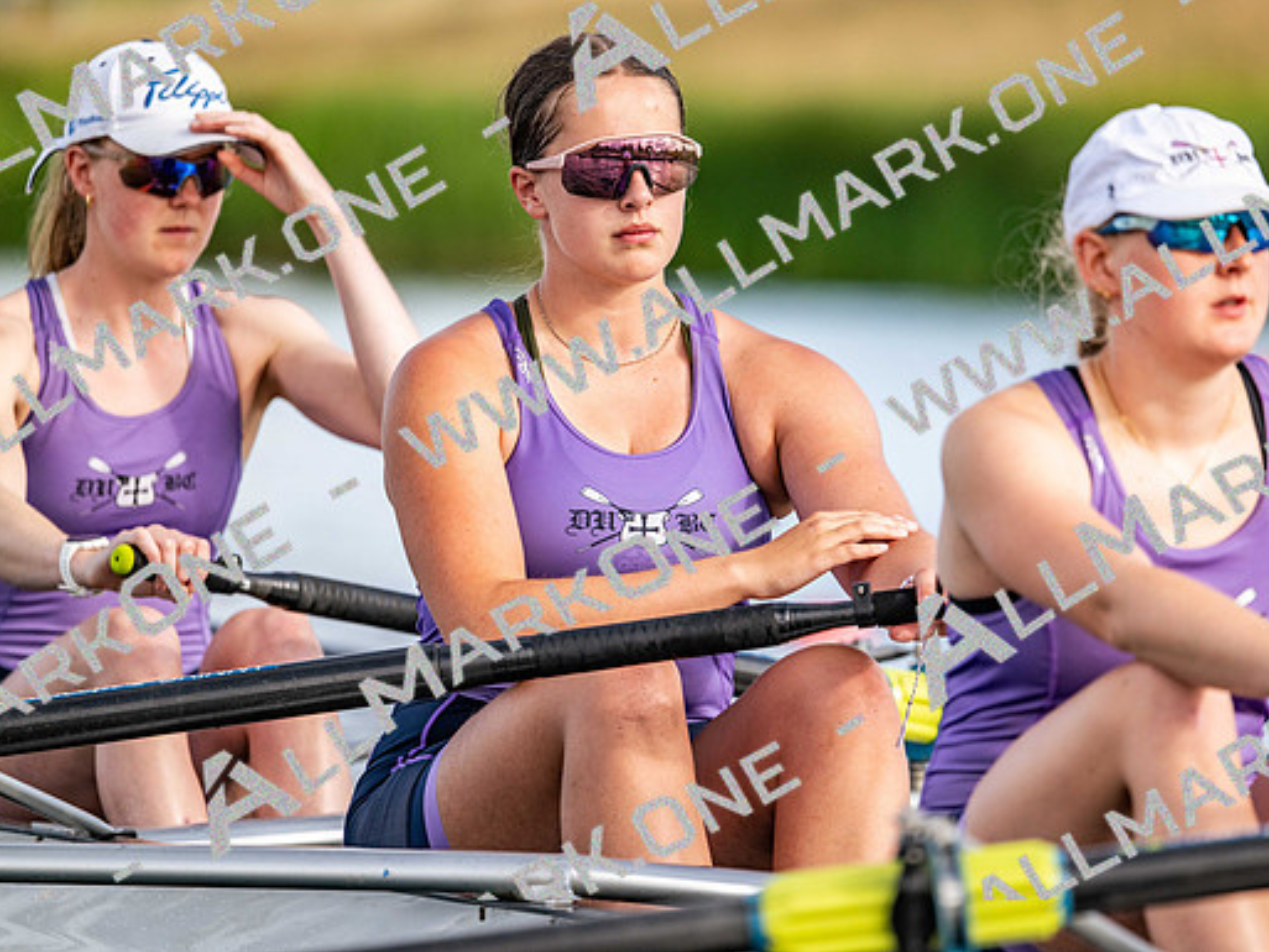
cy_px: 476
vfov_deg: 3.4
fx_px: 15951
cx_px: 705
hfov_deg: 4.6
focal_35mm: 435
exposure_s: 1/2500
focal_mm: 400
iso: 640
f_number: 4.5
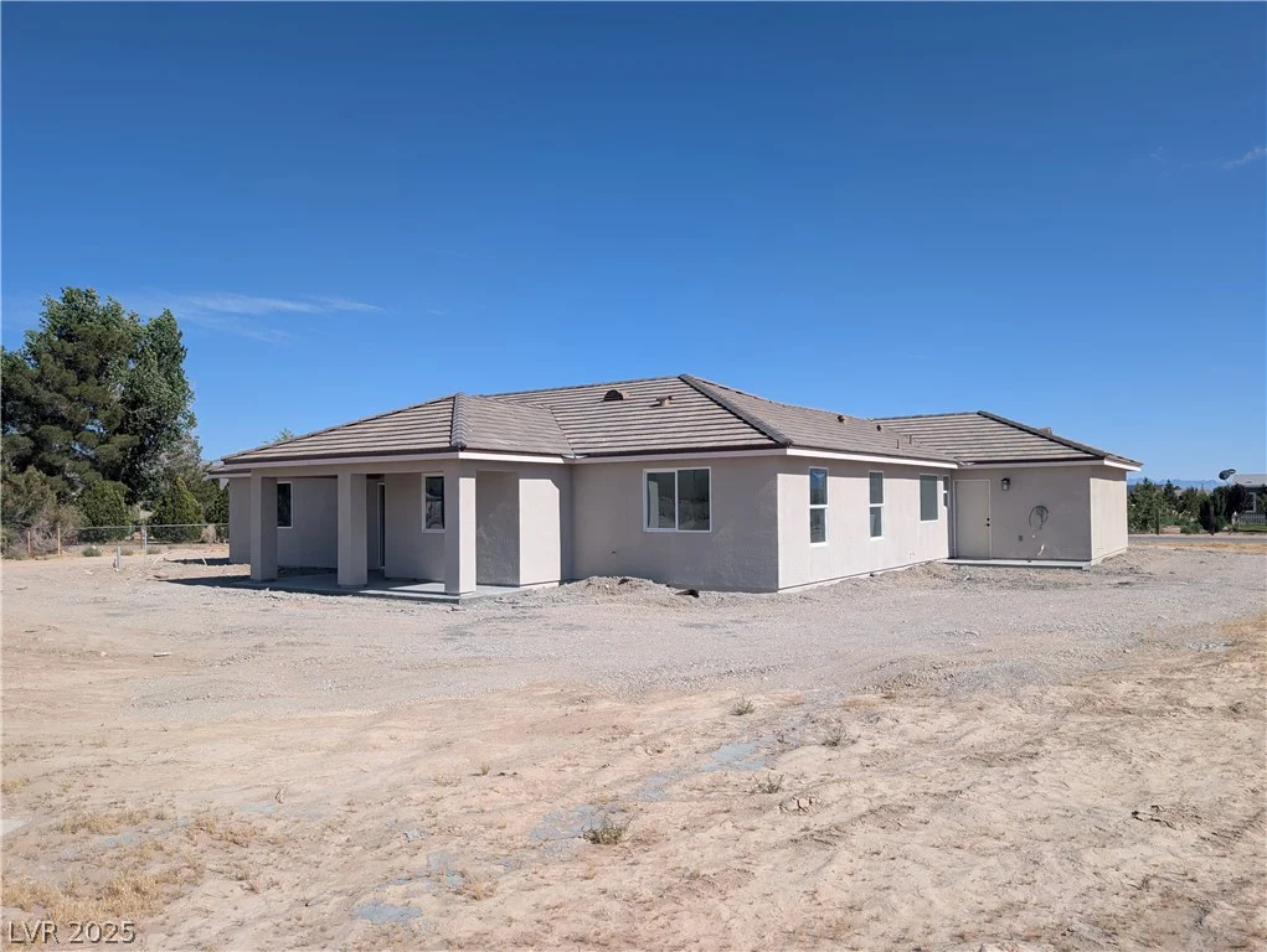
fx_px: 879
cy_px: 476
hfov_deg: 71.5
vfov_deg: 56.9
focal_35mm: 24
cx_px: 634
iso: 21
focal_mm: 6.9
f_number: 1.68
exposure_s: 1/1653
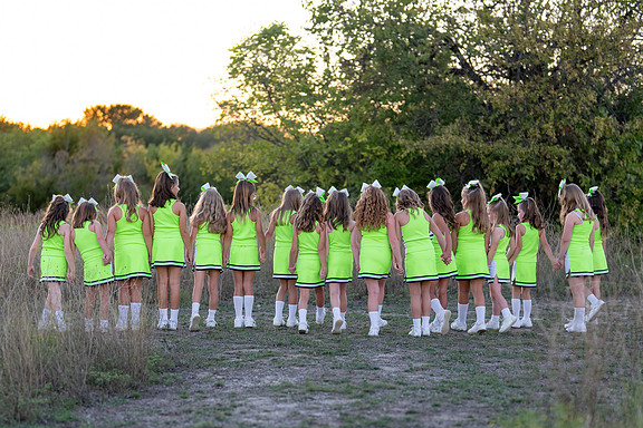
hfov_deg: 26.6
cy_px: 297
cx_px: 354
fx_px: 1357
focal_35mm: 76
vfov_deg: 17.9
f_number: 1.2
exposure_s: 1/500
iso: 160
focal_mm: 50
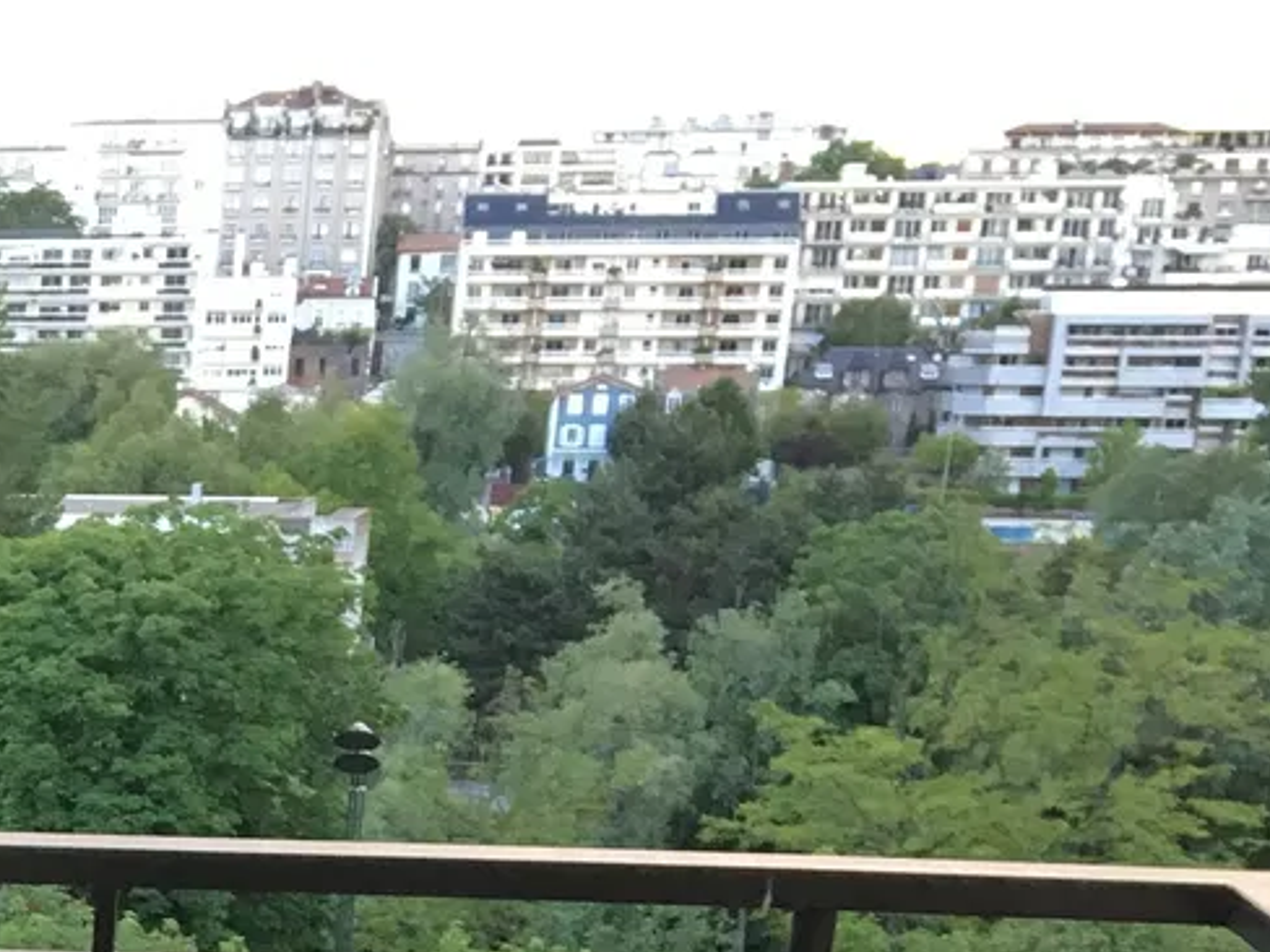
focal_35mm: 95
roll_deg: +1.3
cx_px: -625
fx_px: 3485
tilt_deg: -19.4
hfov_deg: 18.4
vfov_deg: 14.5
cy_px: 1451
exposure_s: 1/33
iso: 40
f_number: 2.2
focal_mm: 4.15
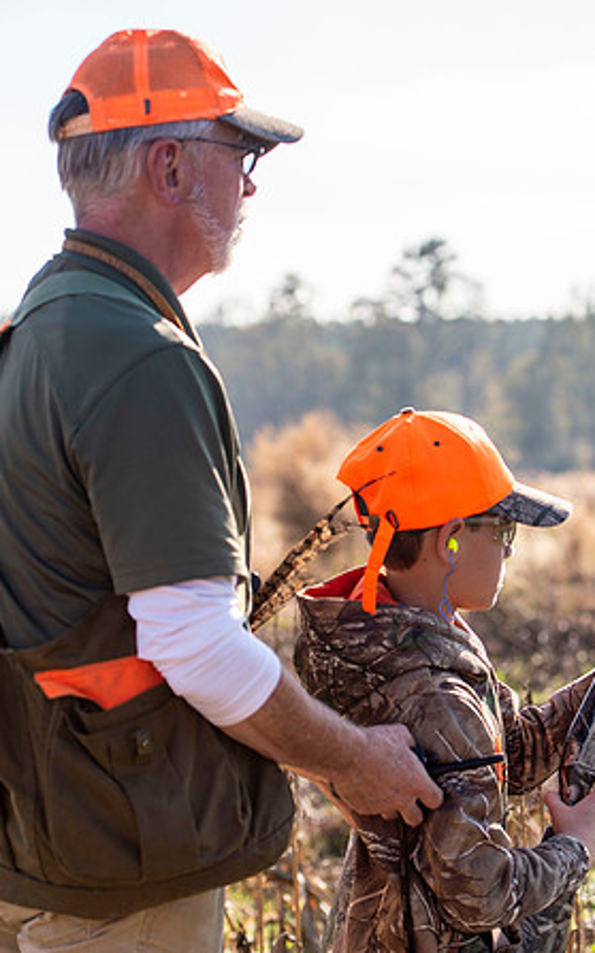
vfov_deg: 19.1
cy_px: 470
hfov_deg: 12.0
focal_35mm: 109
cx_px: 367
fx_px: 2831
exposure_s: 1/1600
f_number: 4
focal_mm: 70
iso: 200
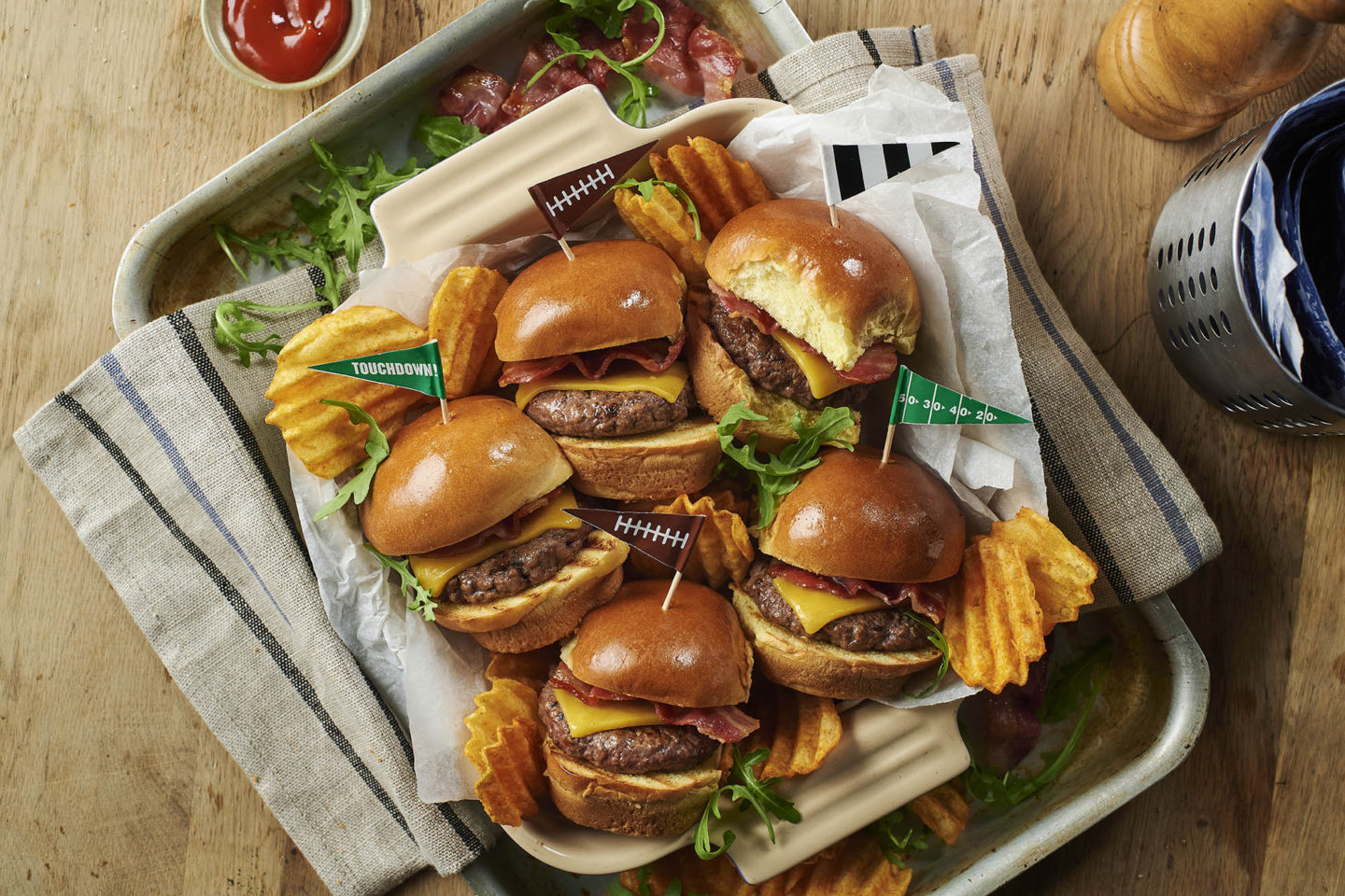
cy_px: 448
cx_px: 672
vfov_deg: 27.0
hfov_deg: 39.6
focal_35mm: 50
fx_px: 1868
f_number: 9
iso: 64
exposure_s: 1/125
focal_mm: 50
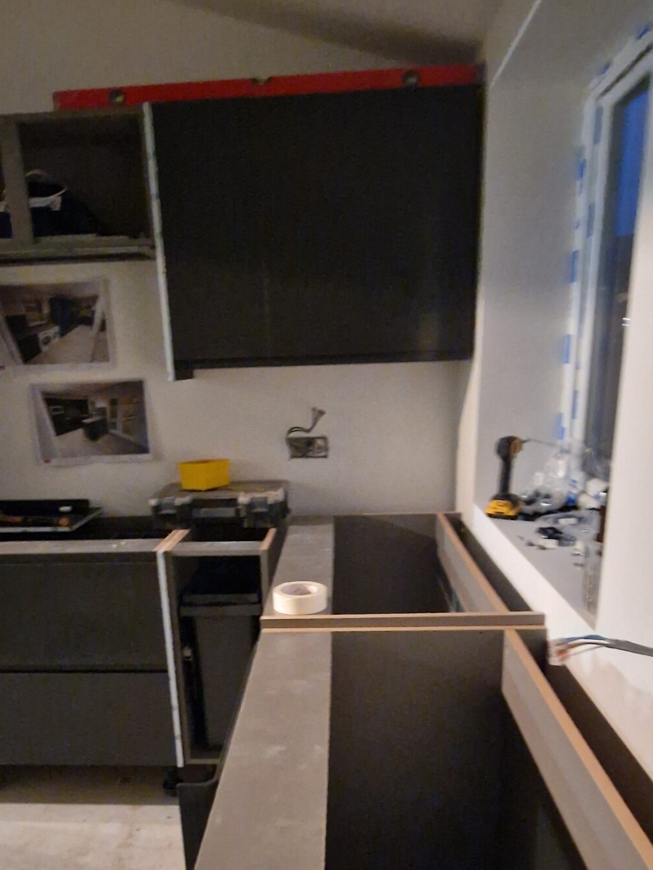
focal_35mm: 25
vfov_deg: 67.6
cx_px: 301
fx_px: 629
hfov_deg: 54.8
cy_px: 575
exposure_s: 1/25
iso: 1600
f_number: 2.2
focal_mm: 2.2
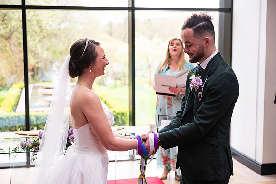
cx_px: 138
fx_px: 460
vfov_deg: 22.6
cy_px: 92
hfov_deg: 33.4
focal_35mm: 60
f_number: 3.5
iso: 500
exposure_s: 1/200
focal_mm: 60
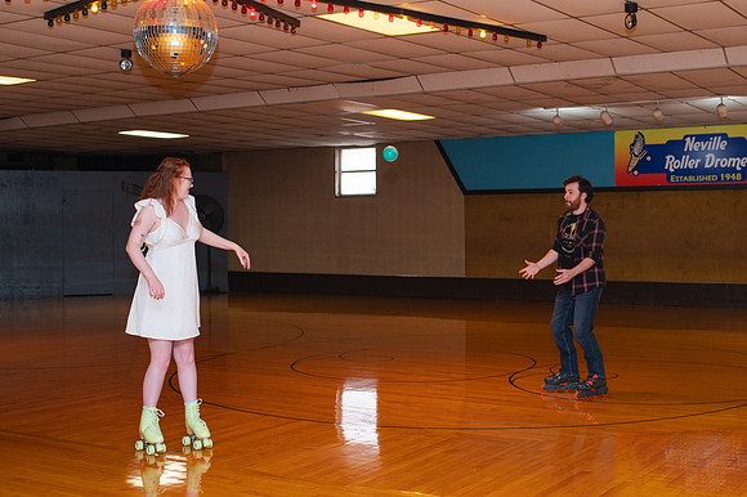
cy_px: 228
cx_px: 437
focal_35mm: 50
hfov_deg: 39.2
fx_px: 1045
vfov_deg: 26.8
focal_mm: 35
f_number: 3.2
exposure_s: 1/200
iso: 1000
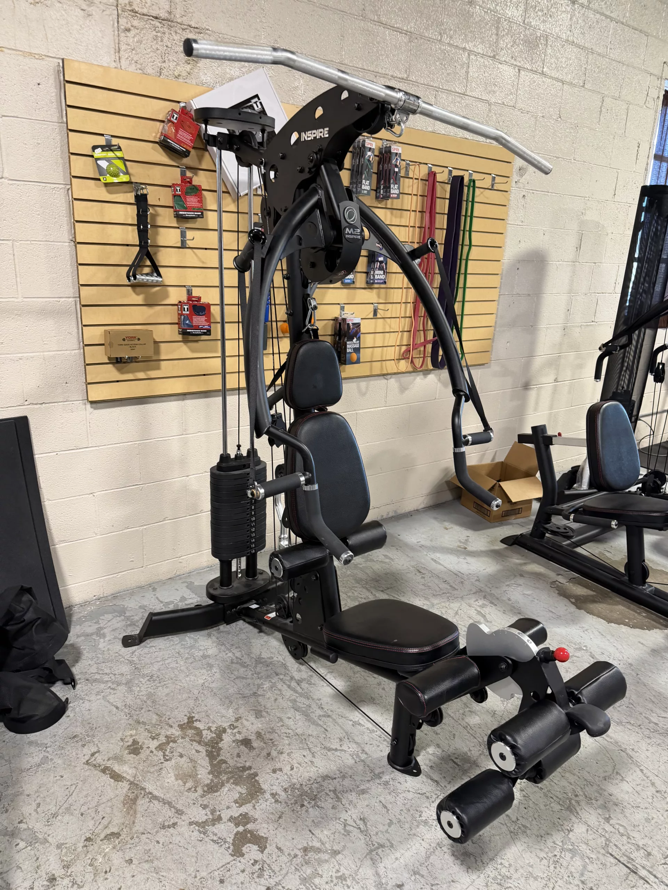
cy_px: 445
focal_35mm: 24
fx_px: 618
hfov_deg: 56.8
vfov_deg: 71.6
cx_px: 334
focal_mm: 6.76
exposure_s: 1/60
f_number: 1.78
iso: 250
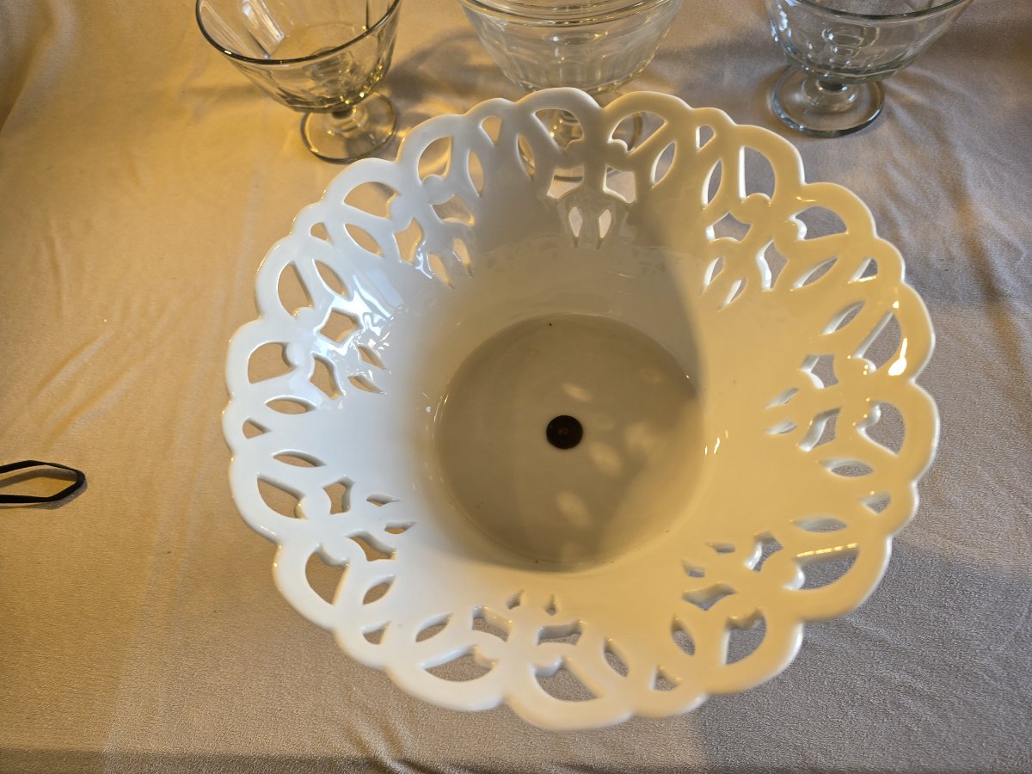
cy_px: 387
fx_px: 686
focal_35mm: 23
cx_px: 516
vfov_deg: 58.9
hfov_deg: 73.9
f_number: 1.7
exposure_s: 1/59
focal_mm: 6.3
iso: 50
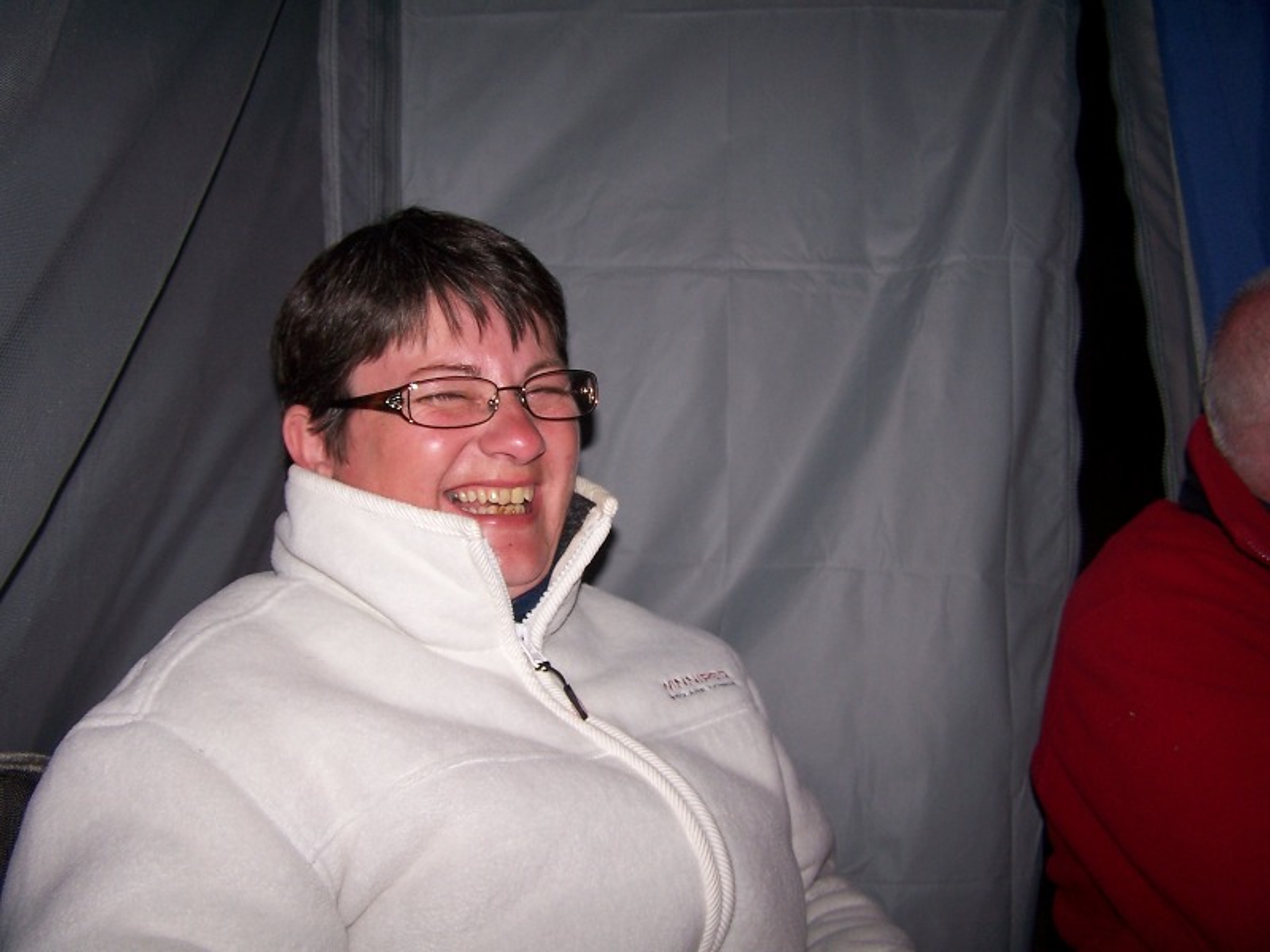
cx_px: 635
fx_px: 1394
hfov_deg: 49.0
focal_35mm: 38
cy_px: 476
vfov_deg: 37.7
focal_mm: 6.3
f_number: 2.8
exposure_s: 1/60
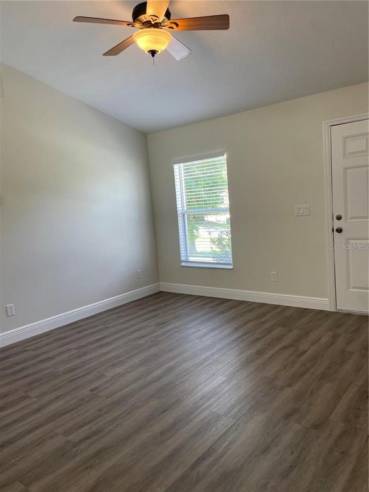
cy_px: 246
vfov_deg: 67.3
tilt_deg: -5.9
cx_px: 184
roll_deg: +4.7
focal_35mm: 26
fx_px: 370
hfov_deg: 53.1
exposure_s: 1/120
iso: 80
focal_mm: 4.2
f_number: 1.6
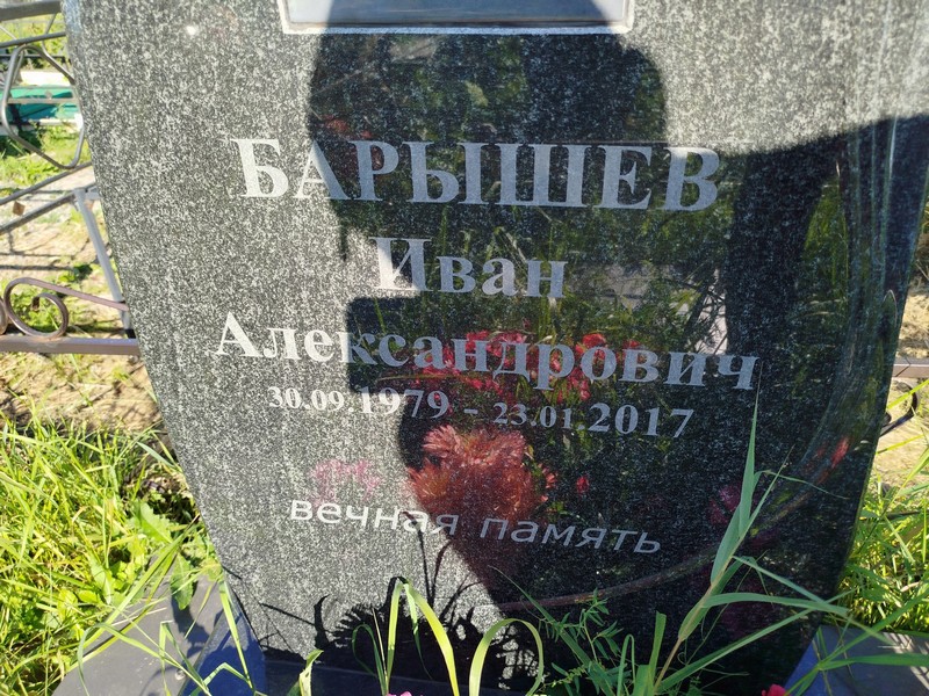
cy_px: 348
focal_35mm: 24
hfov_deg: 71.6
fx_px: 644
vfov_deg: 56.8
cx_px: 464
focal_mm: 5.31
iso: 50
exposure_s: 1/372
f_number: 1.7
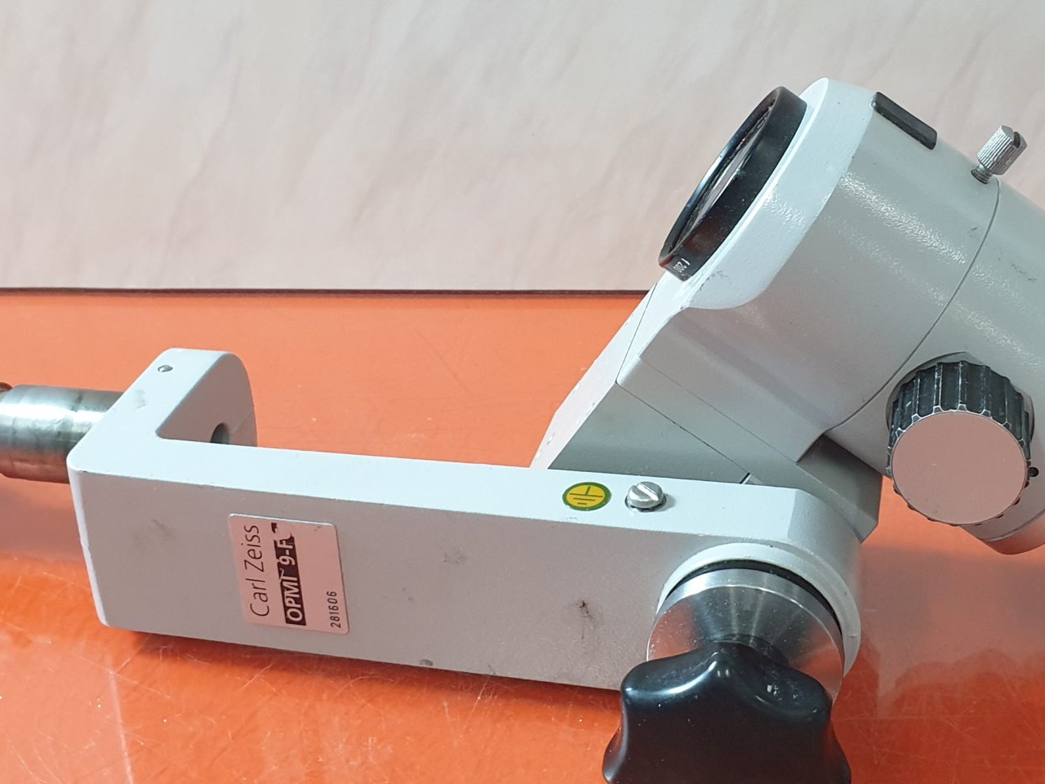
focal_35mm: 52
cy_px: 256
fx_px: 1570
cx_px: 722
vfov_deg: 27.8
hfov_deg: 36.3
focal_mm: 4.3
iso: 320
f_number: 2.4
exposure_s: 1/33
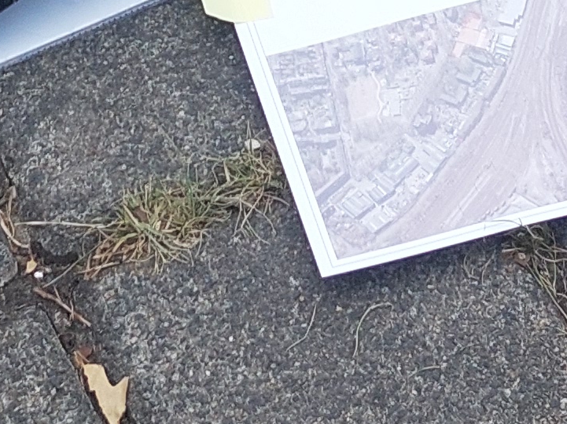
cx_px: 526
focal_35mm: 154
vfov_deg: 8.3
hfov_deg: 12.7
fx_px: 2521
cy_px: -813
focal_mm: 5.23
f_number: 1.8
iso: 25
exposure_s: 1/495
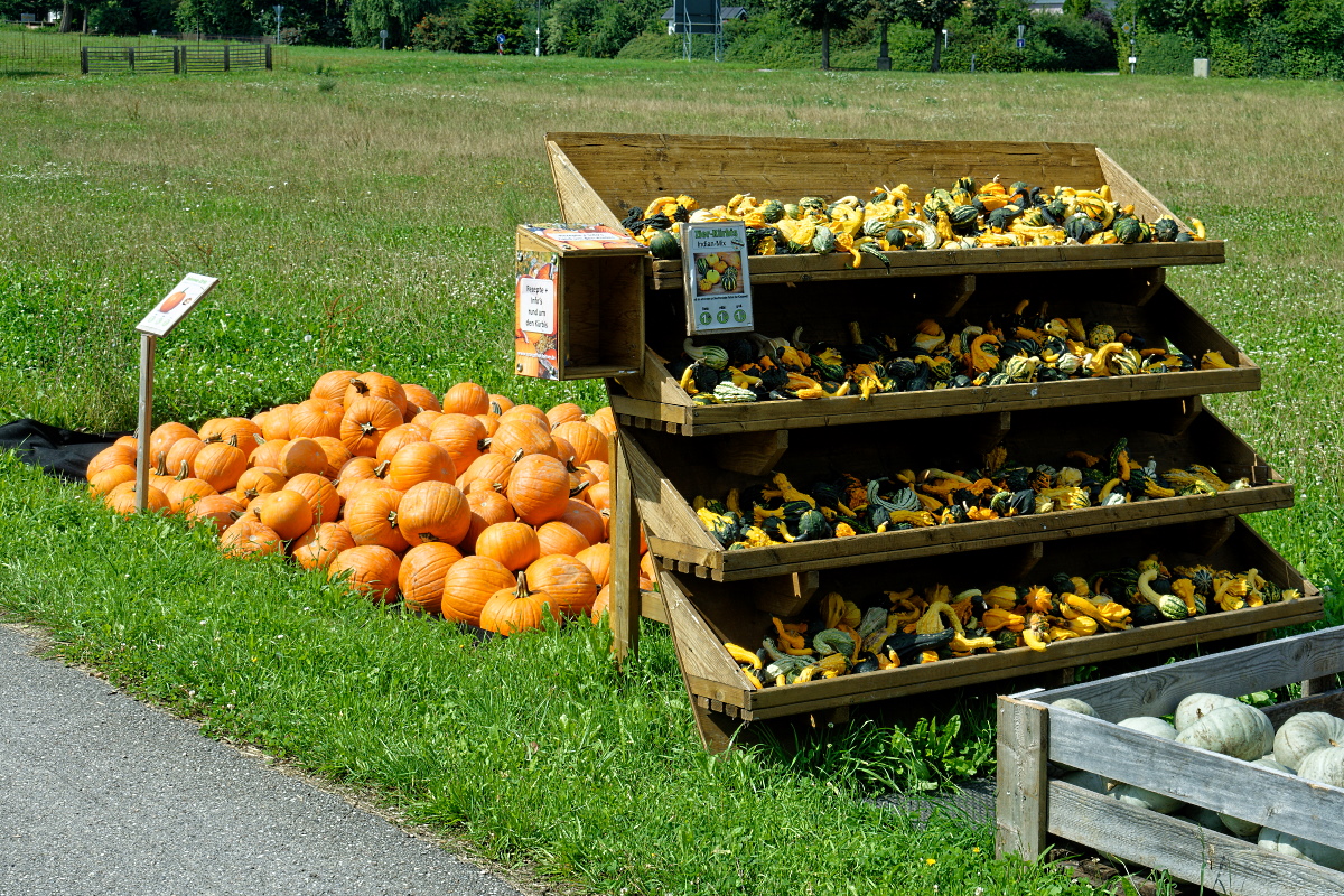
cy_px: 448
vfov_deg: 23.8
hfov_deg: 35.1
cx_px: 672
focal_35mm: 57
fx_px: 2128
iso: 100
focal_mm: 38
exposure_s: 1/160
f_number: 11
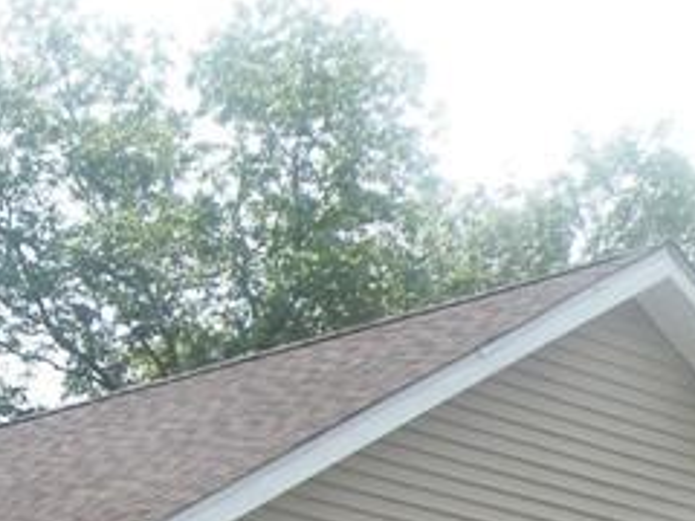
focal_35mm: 179
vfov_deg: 7.9
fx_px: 3594
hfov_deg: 10.8
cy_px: 1056
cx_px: -197
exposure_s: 1/174
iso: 64
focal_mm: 7.4
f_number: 5.6
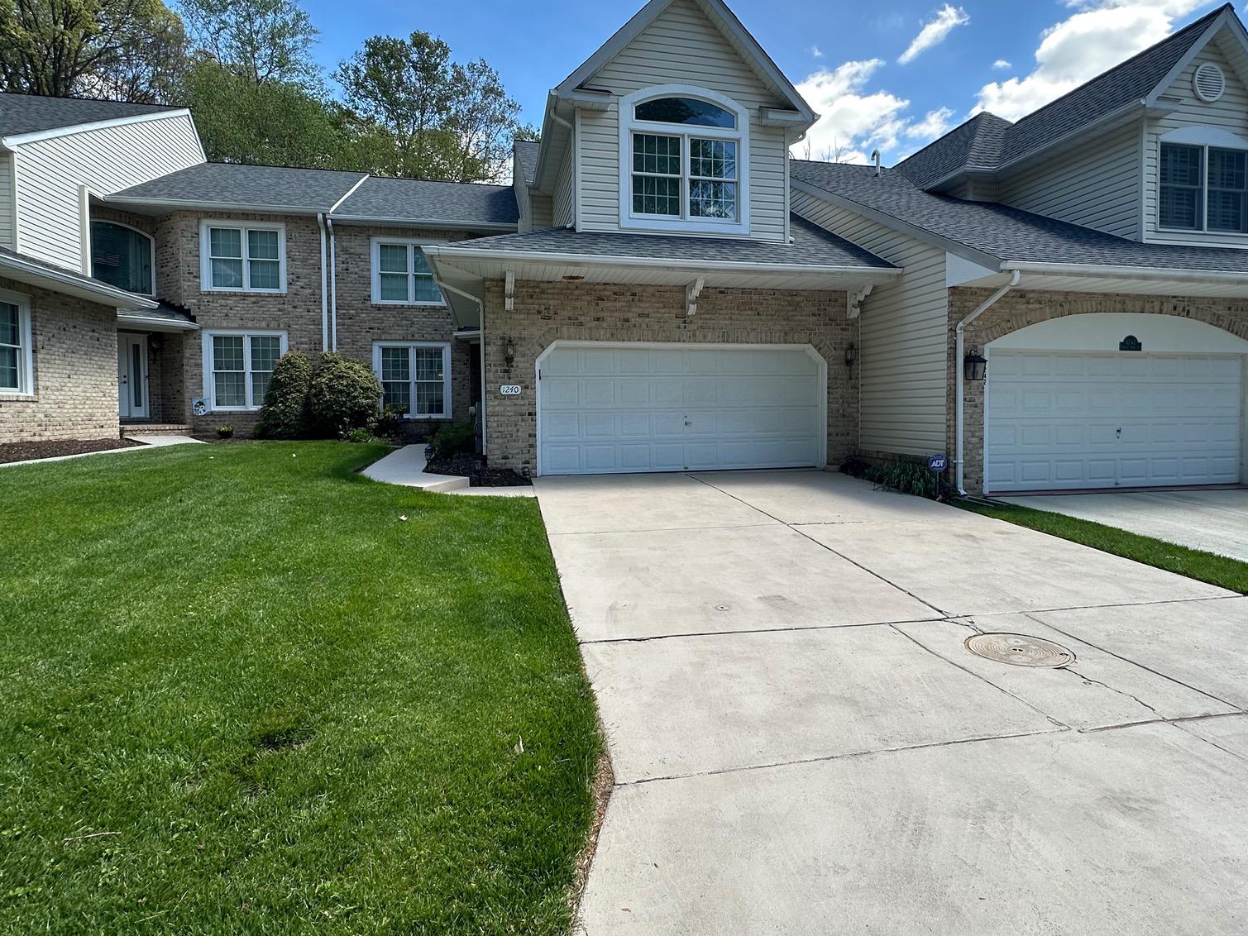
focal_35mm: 19
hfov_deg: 84.6
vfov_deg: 68.6
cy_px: 432
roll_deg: +0.5
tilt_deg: -1.6
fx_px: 685
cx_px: 643
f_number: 2.2
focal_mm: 2.22
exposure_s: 1/449
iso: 40
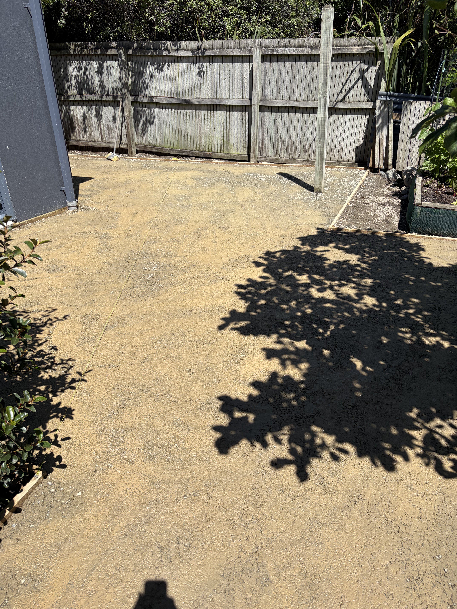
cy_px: 304
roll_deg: +2.1
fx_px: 458
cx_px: 228
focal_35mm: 26
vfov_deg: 67.3
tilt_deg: -28.5
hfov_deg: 53.1
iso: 50
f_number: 1.6
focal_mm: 5.96
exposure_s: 1/4608
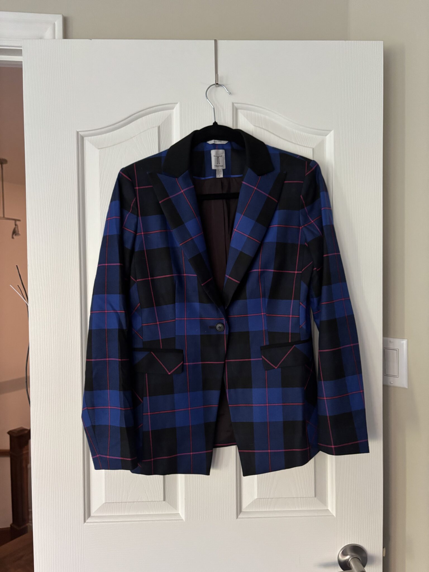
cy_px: 286
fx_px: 430
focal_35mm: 26
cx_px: 214
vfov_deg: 67.3
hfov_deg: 53.1
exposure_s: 1/40
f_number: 1.6
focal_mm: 5.96
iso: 640
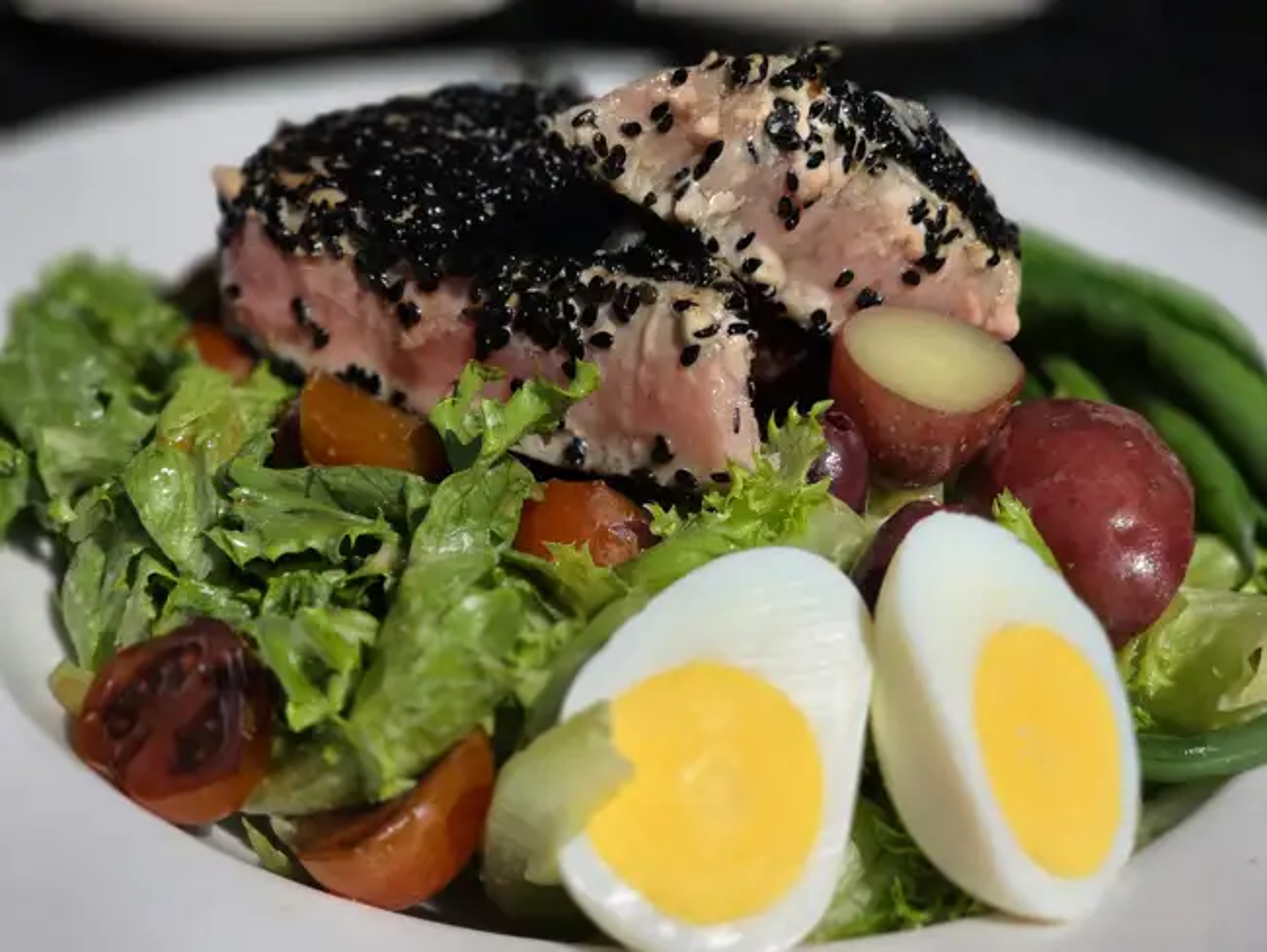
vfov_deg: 21.3
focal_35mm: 69
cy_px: 476
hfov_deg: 28.2
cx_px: 634
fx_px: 2526
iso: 50
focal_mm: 7.9
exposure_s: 1/5306
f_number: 2.4
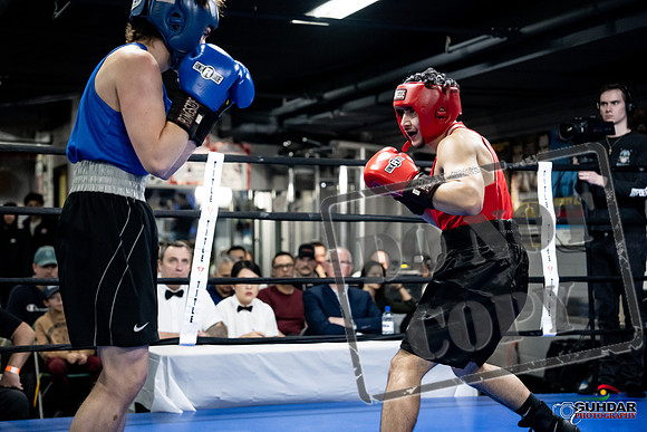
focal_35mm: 70
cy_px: 216
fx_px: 1258
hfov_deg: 28.8
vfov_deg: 19.5
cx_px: 324
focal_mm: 70
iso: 8000
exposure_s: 1/1000
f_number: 2.8
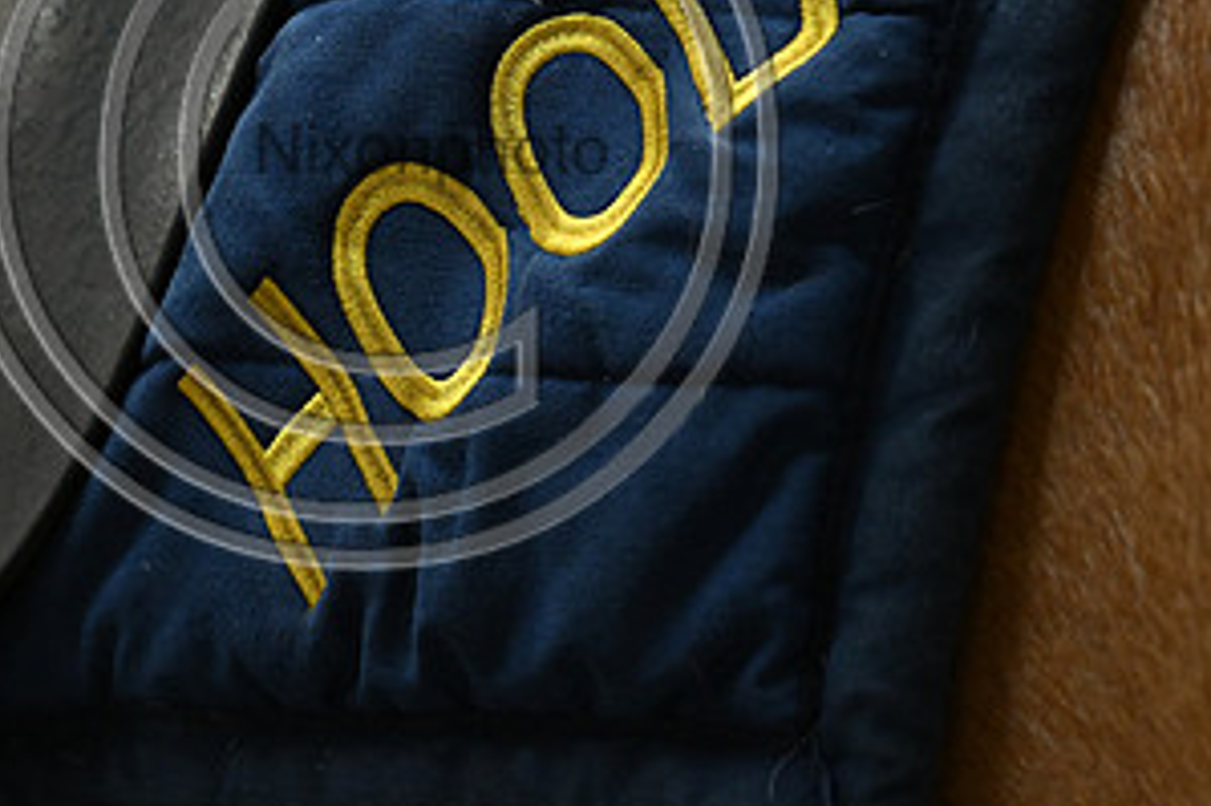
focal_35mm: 262
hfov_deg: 7.9
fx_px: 8808
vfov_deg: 5.2
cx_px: 316
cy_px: 95
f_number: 5
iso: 5000
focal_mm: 135
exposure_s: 1/320
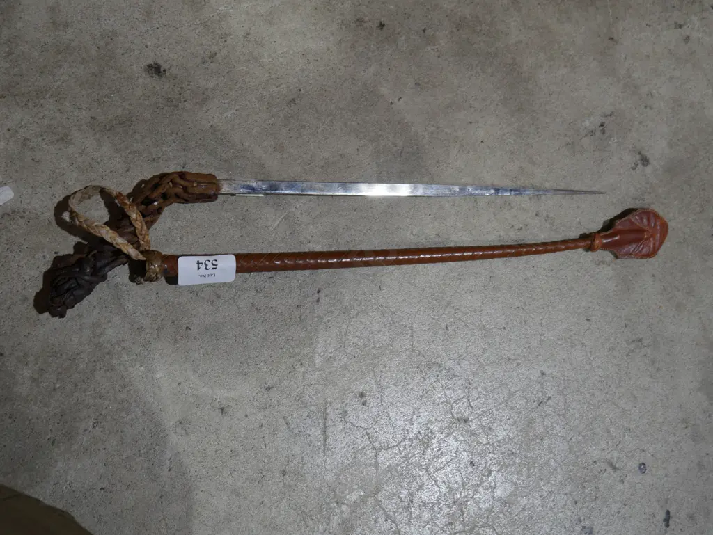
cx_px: 356
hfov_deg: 49.0
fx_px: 783
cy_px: 268
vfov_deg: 37.8
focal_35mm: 38
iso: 200
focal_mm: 19
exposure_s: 1/60
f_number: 4.1
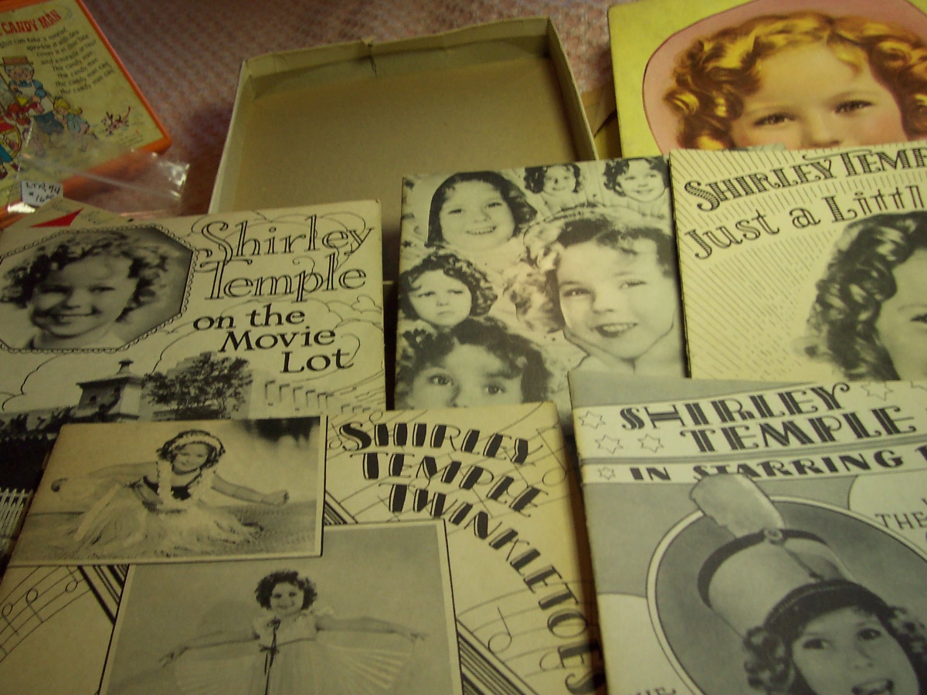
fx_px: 991
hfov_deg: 50.1
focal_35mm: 37
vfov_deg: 38.7
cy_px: 348
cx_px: 464
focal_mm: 5.6
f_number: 2.8
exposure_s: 1/125
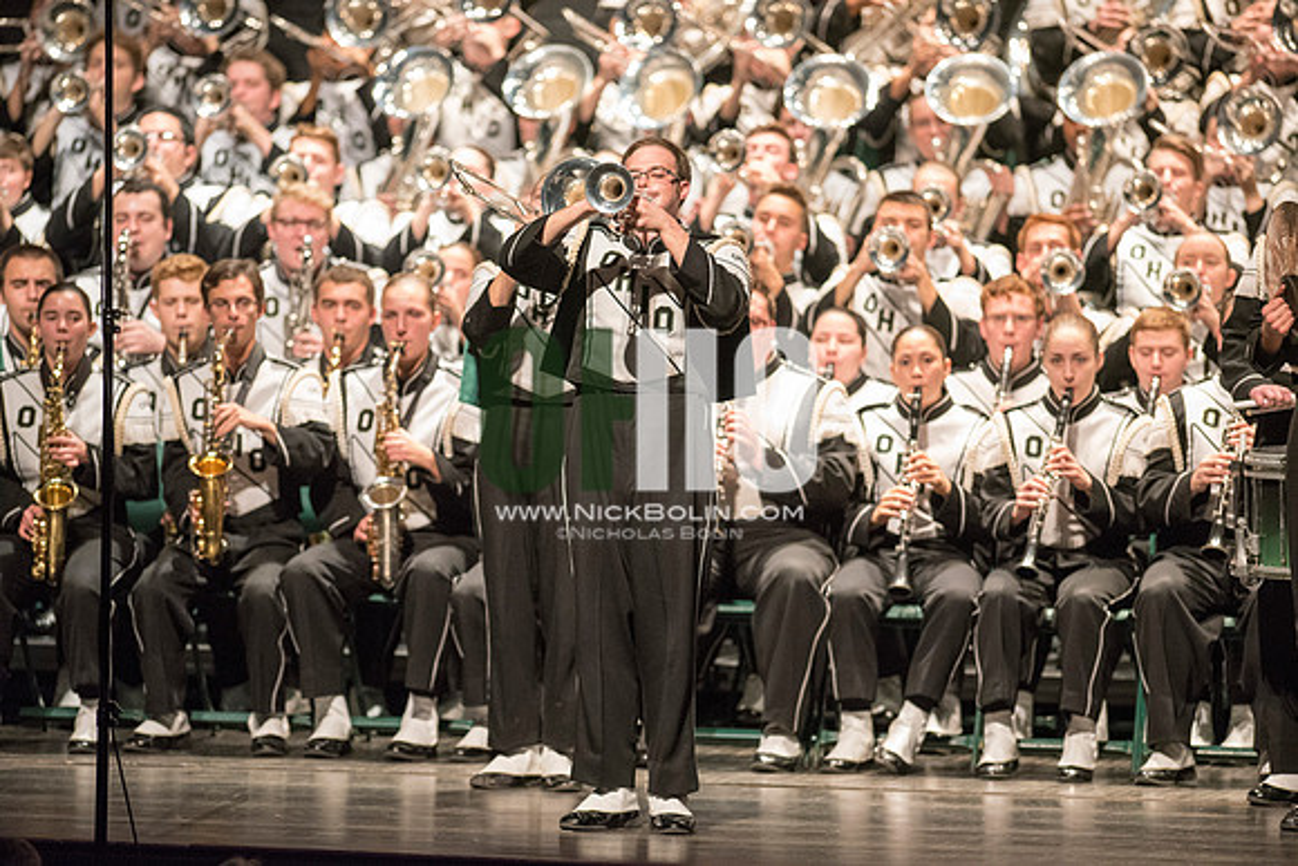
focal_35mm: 300
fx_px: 10819
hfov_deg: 6.9
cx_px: 649
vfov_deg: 4.6
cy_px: 433
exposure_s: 1/320
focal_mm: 300
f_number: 2.8
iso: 4000
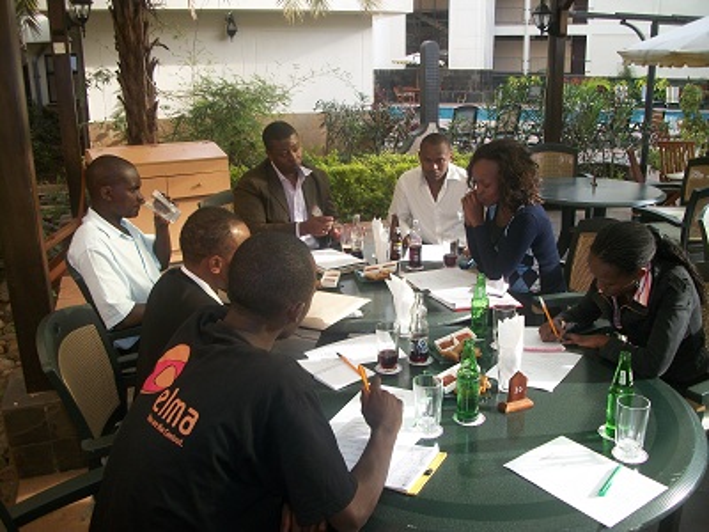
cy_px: 266
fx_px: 655
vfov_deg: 44.2
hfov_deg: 56.8
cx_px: 354
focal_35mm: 32
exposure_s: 1/160
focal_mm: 5.7
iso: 80
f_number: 2.9
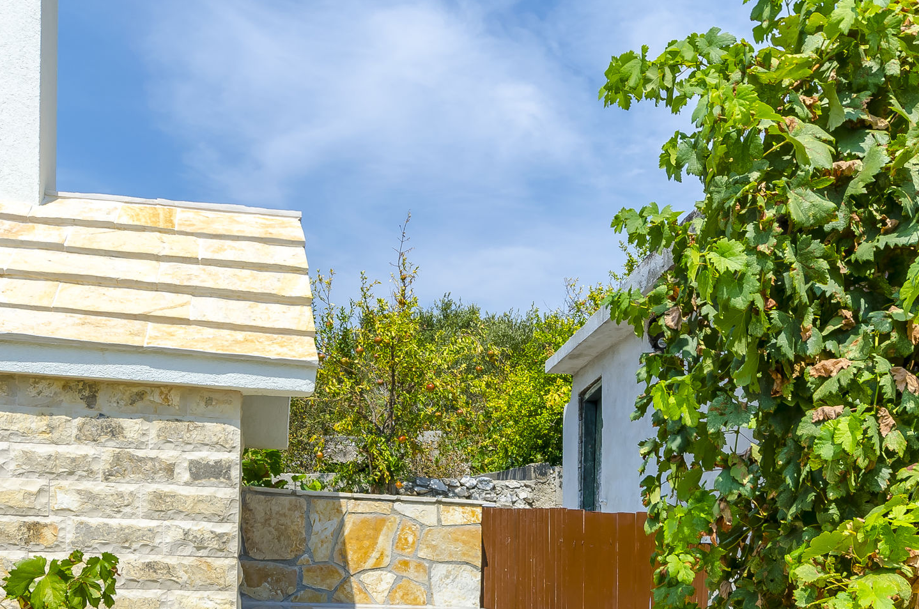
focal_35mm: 38
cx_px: 443
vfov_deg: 33.1
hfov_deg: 50.8
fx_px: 968
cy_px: 551
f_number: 9
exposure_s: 1/320
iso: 100
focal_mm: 13
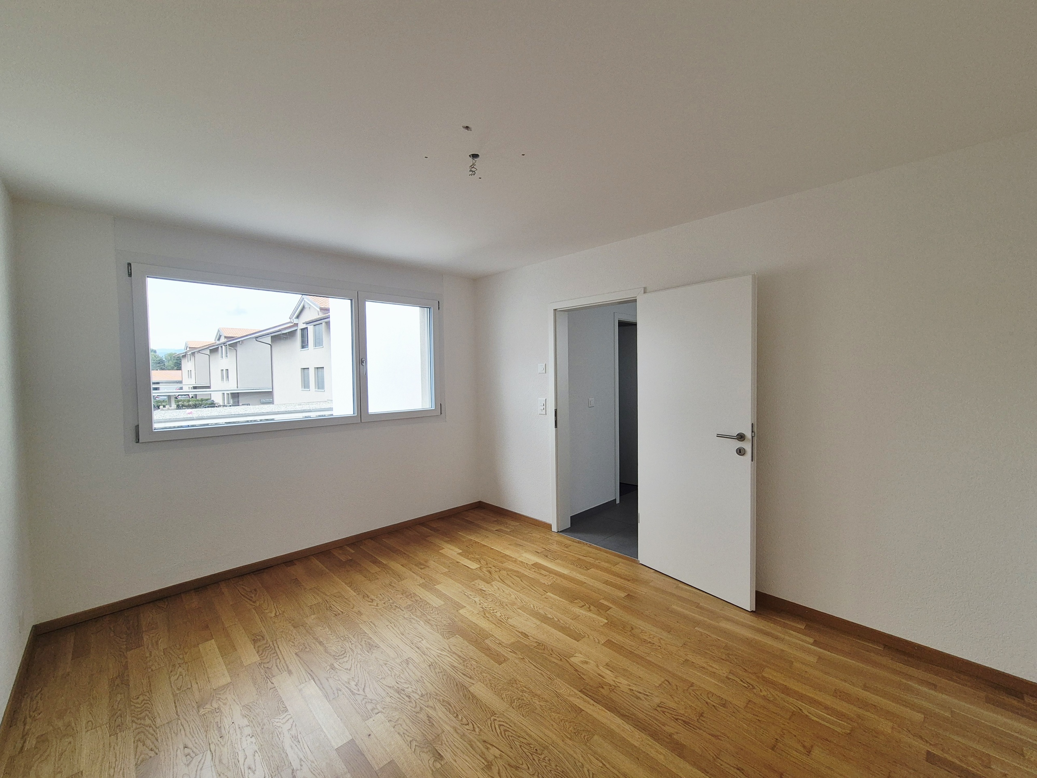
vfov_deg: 89.9
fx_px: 389
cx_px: 518
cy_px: 389
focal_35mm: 13
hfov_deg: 106.2
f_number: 2.2
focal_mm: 2.2
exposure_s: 1/217
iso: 50
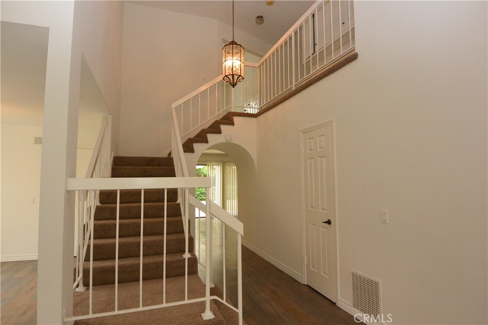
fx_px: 258
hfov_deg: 86.9
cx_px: 244
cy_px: 162
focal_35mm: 19
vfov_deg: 64.6
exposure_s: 1/125
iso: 500
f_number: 3.8
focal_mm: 7.3
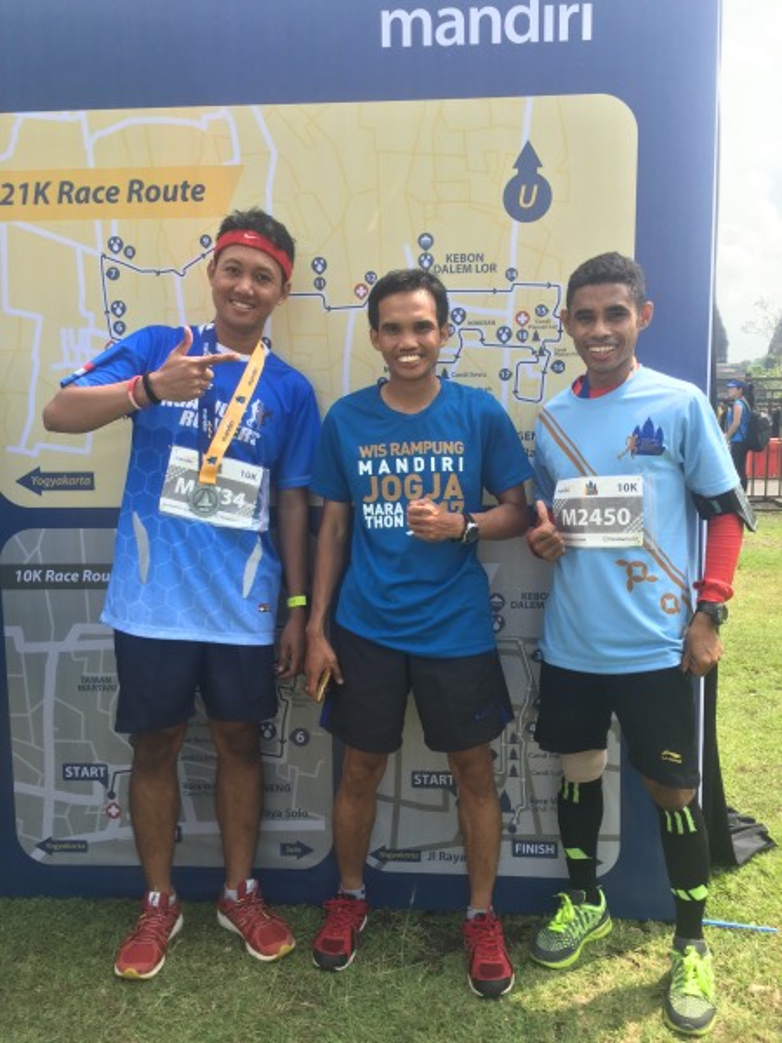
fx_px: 874
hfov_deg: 48.2
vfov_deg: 61.7
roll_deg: +0.2
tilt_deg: -5.9
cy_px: 522
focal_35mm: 29
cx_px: 391
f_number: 2.2
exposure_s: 1/694
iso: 32
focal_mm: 4.15
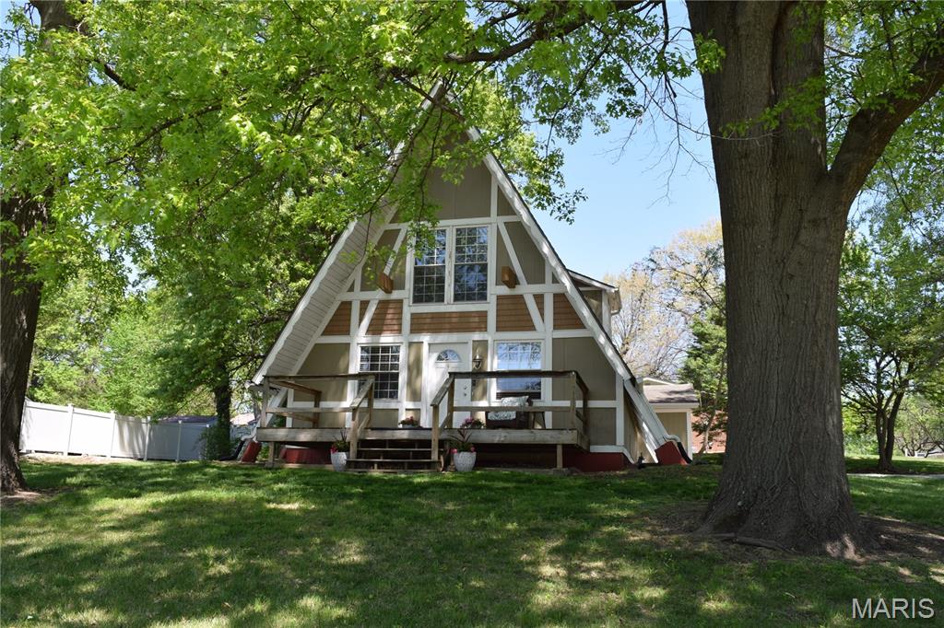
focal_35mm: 27
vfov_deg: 47.9
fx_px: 708
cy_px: 314
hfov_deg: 67.4
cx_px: 472
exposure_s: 1/250
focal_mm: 18
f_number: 8
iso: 250
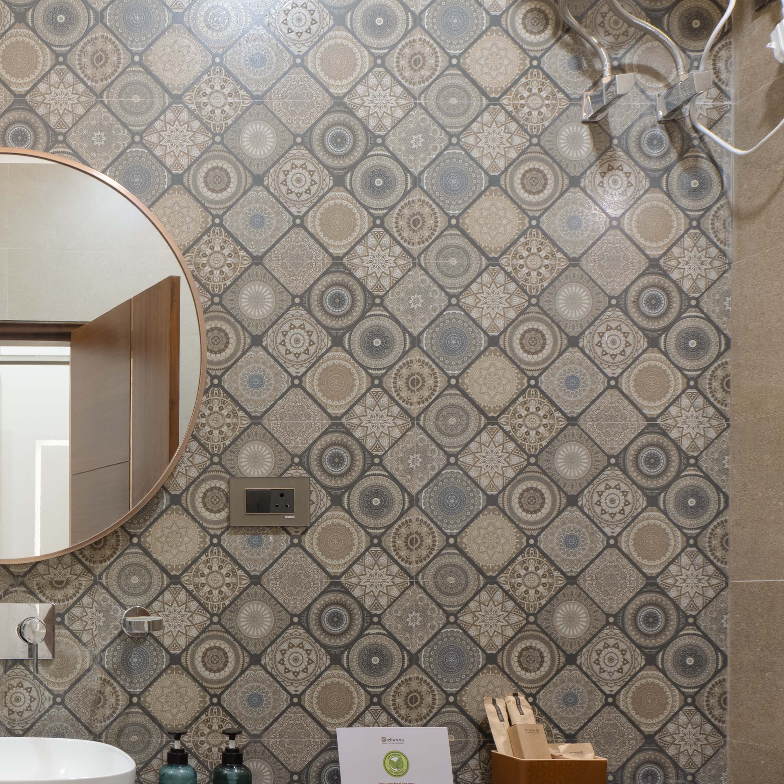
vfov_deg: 41.2
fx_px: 999
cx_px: -68
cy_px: 618
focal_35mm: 39
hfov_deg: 36.6
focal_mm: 15
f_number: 10
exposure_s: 1/5
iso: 125
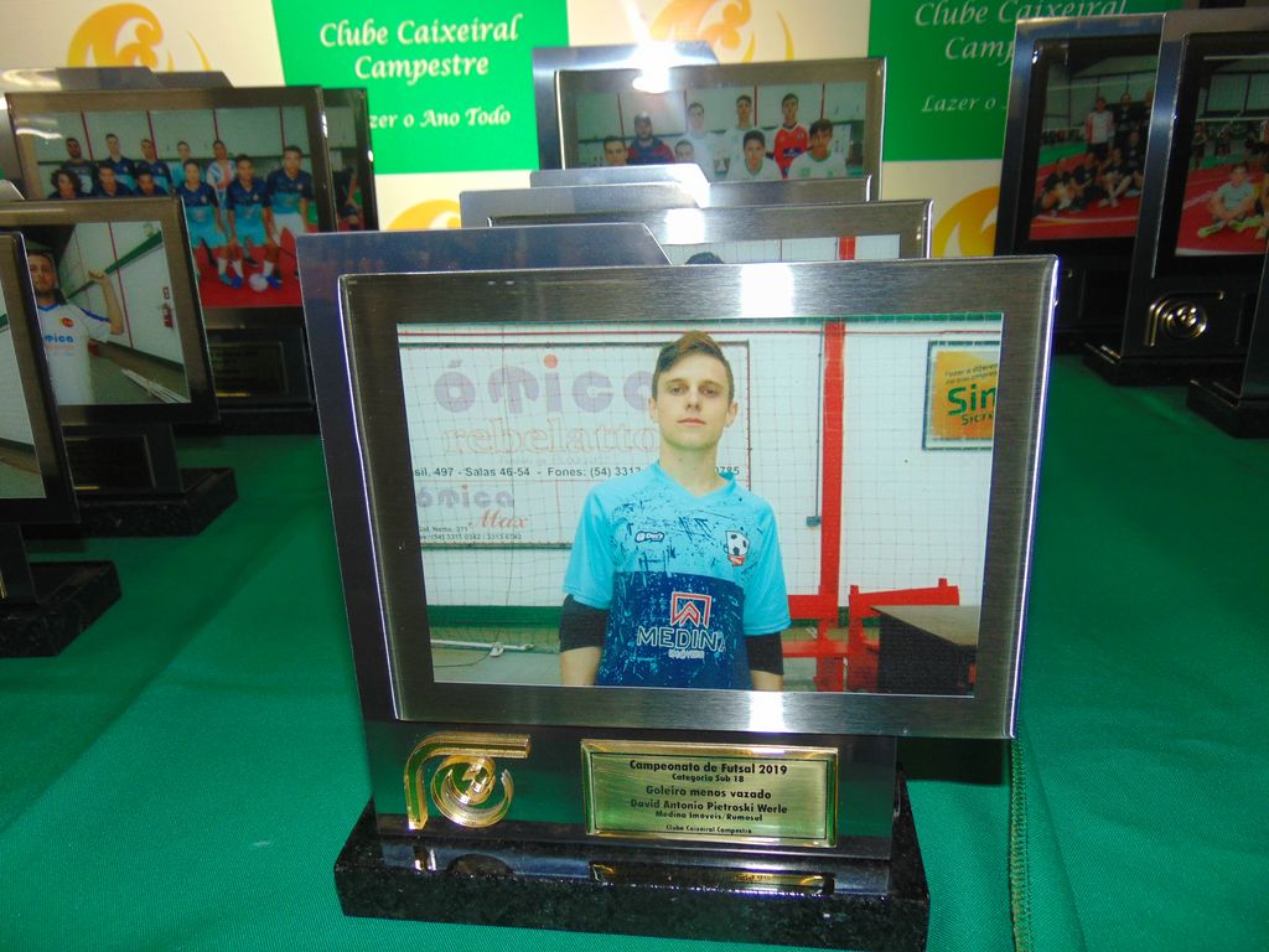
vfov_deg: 54.9
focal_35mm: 25
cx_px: 634
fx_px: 916
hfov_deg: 69.4
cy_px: 476
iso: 80
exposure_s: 1/30
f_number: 3
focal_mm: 4.5
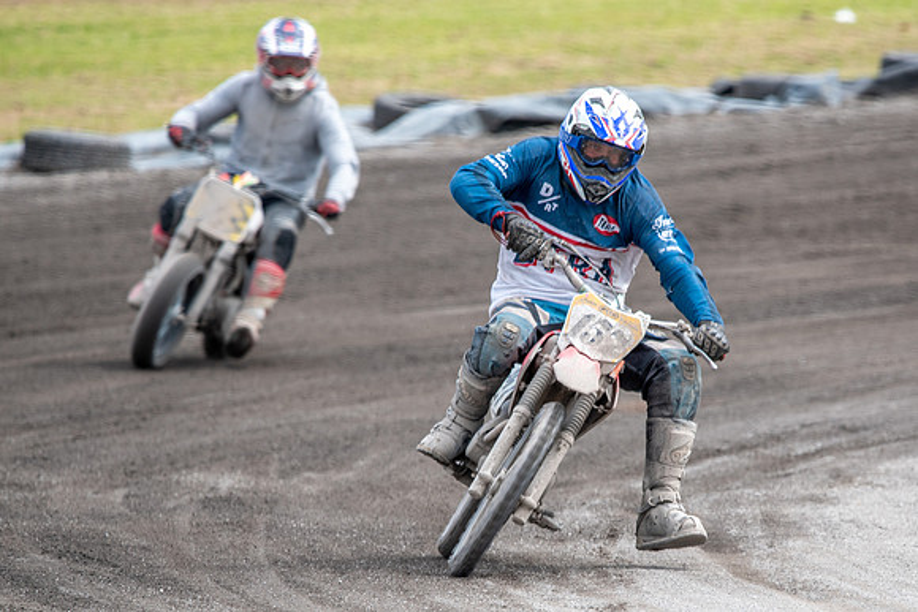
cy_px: 441
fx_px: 18486
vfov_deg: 1.9
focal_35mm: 725
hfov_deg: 2.8
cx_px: 573
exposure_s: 1/400
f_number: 7.1
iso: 200
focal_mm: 500
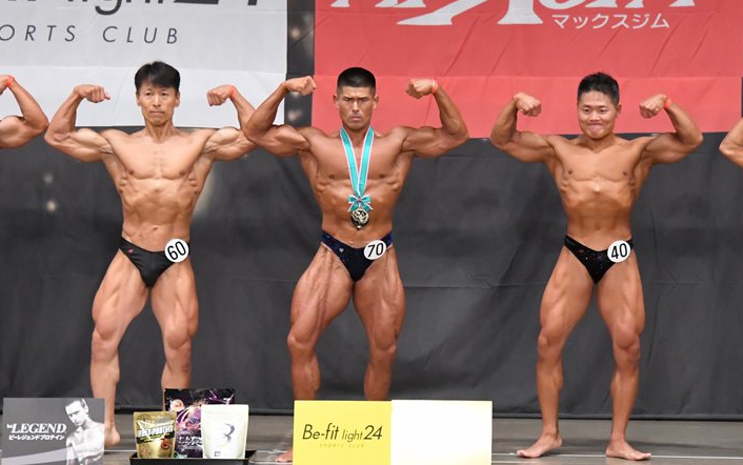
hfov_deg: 10.0
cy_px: 248
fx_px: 4234
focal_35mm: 209
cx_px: 395
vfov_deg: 6.3
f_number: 5.6
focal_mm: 125
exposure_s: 1/400
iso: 6400
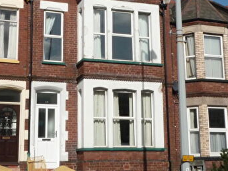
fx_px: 441
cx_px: 106
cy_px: 68
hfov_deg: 29.0
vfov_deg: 21.9
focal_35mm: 67
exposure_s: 1/1000
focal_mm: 5.8
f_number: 8
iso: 200
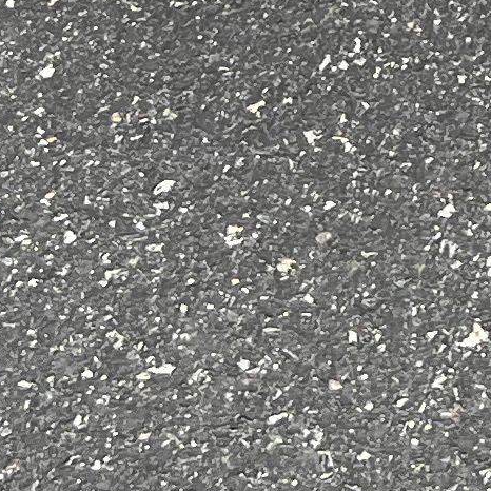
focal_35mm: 199
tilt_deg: -24.5
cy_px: -991
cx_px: 930
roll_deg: +3.8
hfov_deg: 8.4
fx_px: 3193
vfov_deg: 7.7
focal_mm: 5.7
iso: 50
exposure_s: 1/405
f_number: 1.5
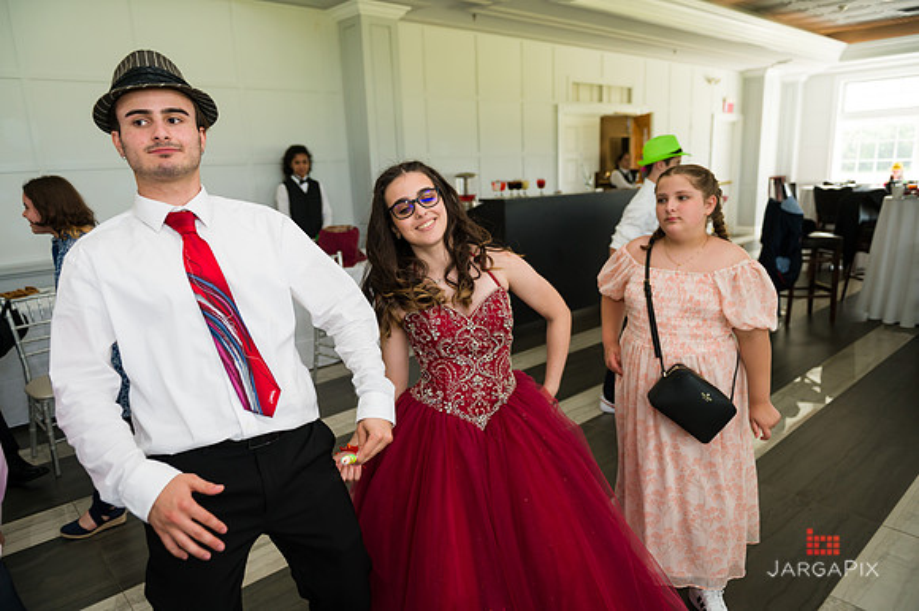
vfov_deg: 53.1
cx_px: 460
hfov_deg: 73.8
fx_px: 612
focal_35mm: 24
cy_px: 306
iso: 400
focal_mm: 24
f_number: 3.2
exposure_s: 1/200
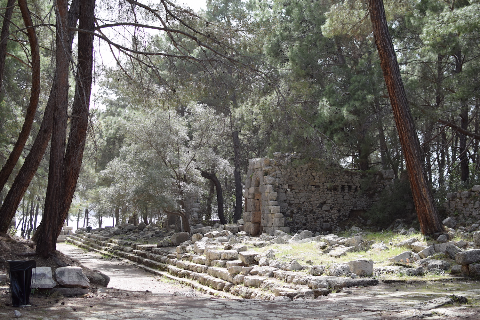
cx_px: 240
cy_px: 160
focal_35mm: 52
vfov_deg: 25.8
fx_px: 700
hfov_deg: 37.9
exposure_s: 1/1600
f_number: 3.2
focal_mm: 35
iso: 400
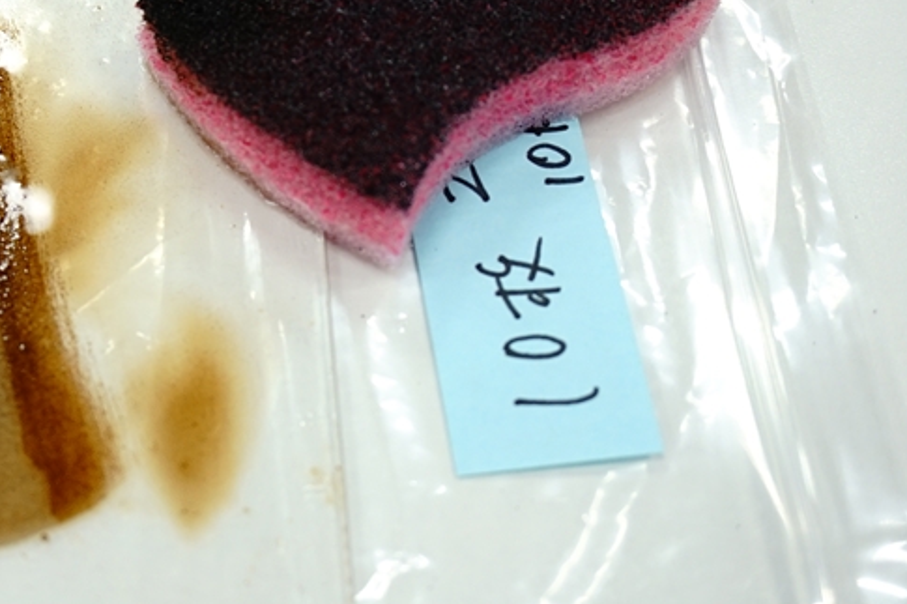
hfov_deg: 32.2
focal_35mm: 61
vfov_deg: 22.1
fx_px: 1536
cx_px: 213
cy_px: 188
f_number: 4.5
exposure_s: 1/60
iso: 400
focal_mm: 25
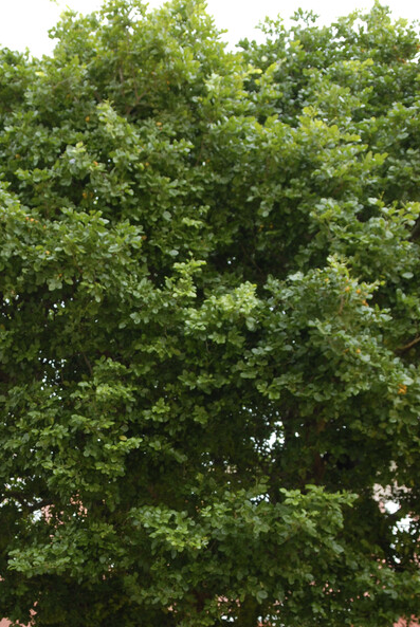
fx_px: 995
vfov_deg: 34.0
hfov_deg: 23.4
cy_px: 500
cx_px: 64
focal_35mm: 57
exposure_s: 1/100
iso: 100
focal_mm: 22
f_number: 4
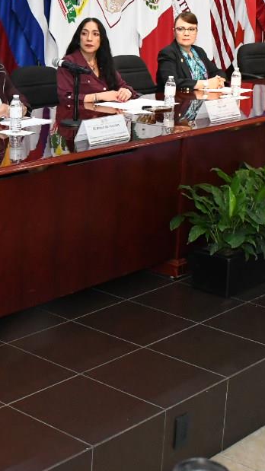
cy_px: 109
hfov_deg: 15.6
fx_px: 925
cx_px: -66
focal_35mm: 74
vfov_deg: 28.1
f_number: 5.6
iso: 4000
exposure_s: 1/125
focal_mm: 18
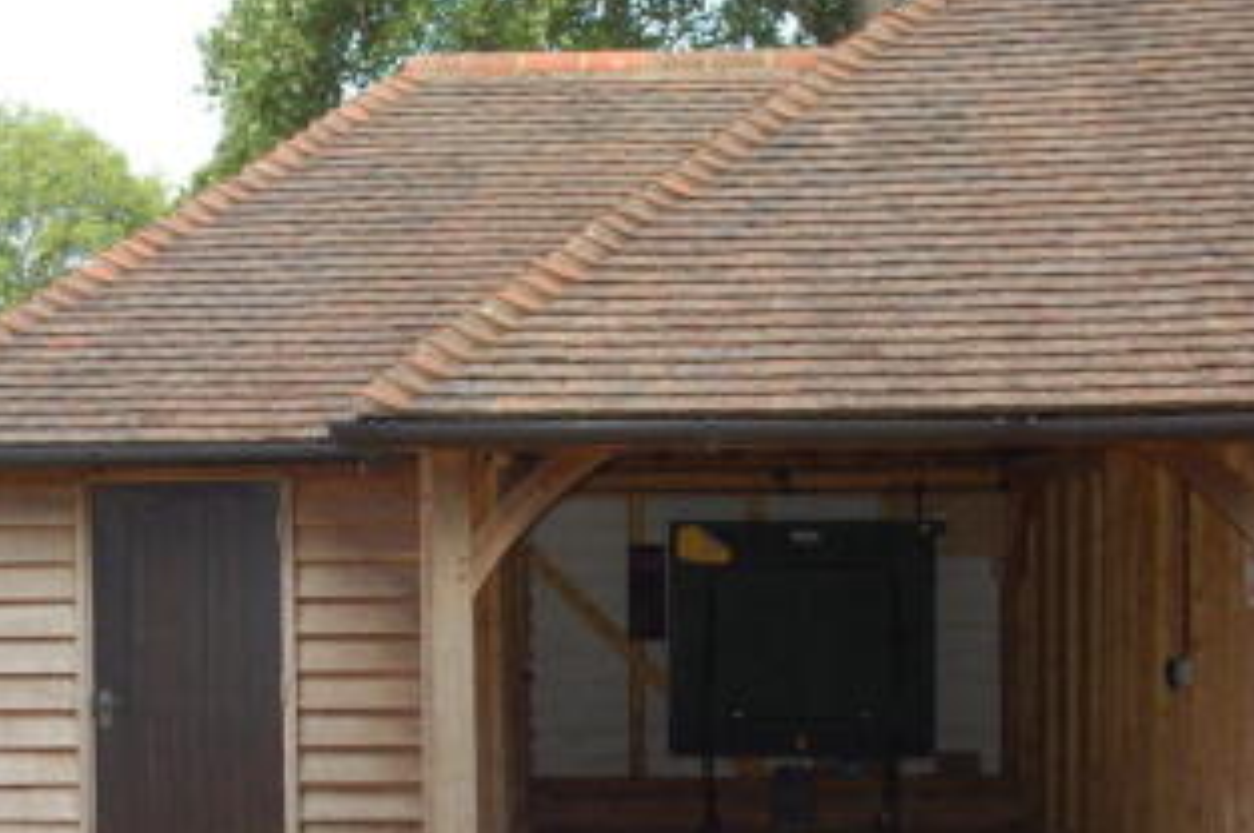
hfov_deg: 28.4
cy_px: 615
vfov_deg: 19.1
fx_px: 2462
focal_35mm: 71
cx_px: 425
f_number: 4.2
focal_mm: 31
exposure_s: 1/200
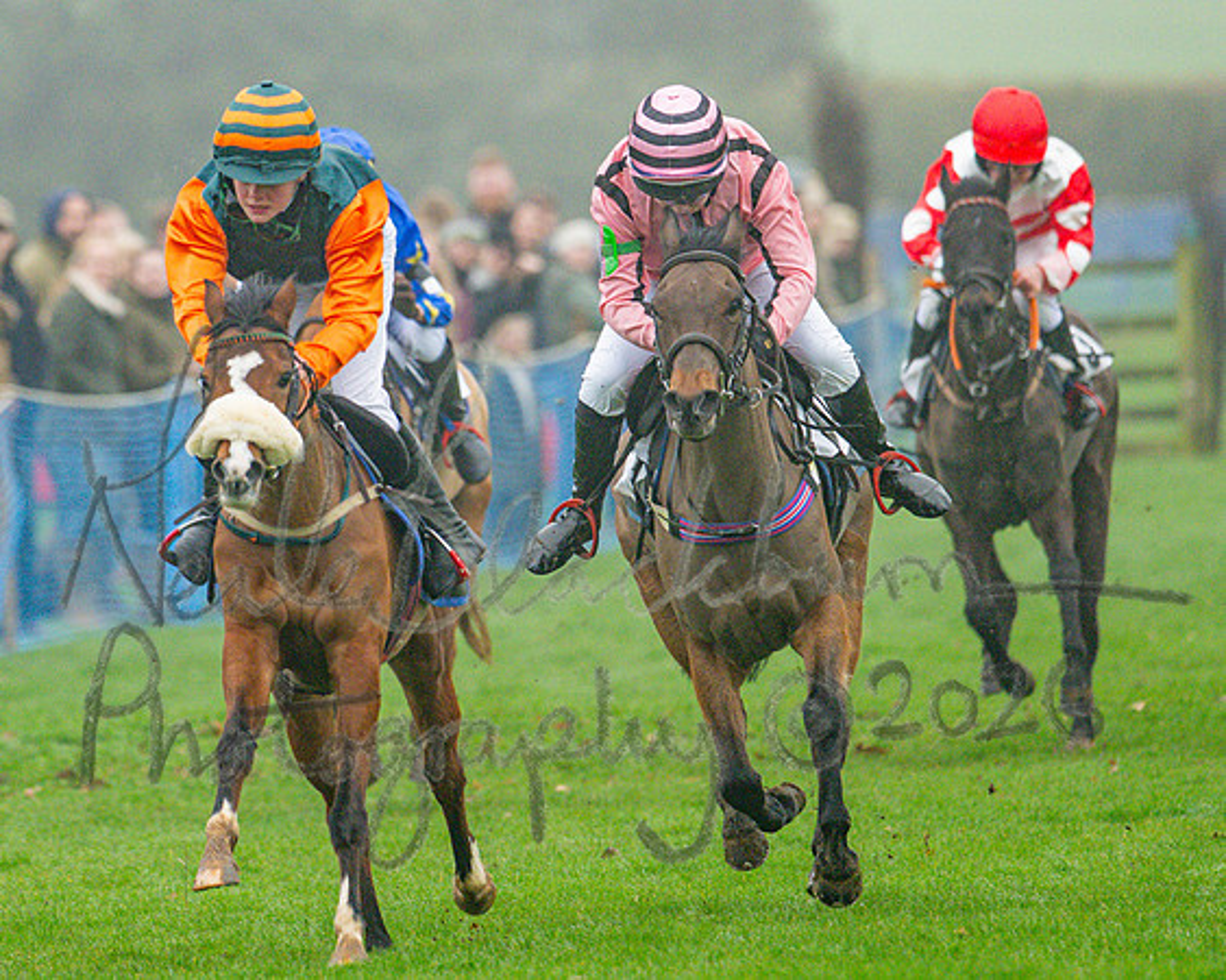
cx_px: 413
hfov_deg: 2.3
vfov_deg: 1.9
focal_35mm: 828
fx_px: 30025
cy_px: 380
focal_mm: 400
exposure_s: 1/1250
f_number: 5
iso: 800
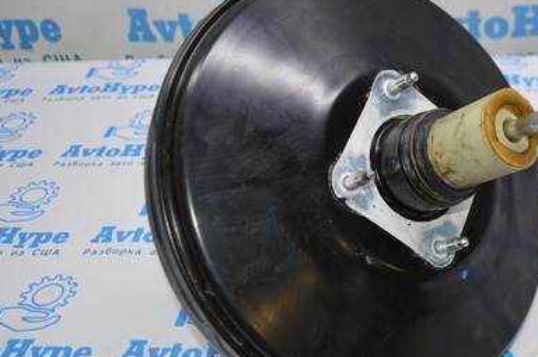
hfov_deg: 38.7
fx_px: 746
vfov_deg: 26.9
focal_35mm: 50
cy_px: 180
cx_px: 401
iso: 400
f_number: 4
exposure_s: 1/100
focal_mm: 20
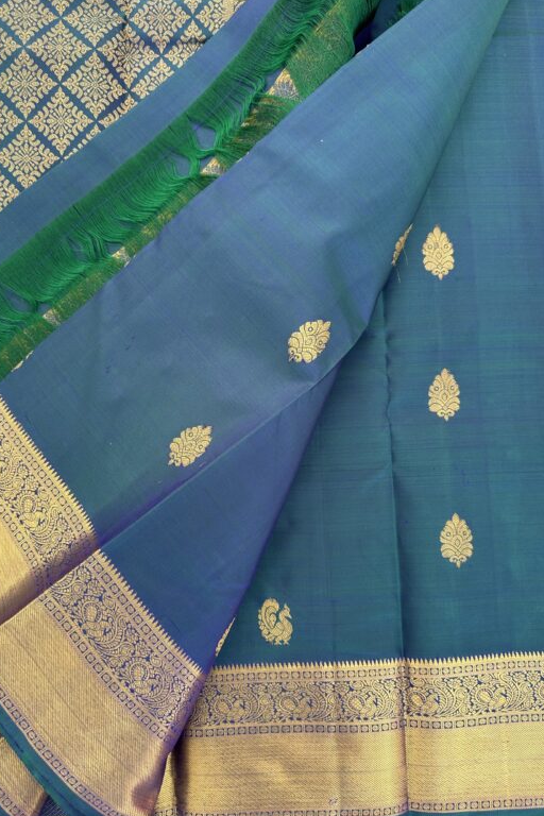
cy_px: 402
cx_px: 252
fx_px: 589
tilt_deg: -86.4
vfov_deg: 69.4
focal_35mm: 26
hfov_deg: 49.5
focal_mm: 6.86
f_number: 1.78
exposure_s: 1/172
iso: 100
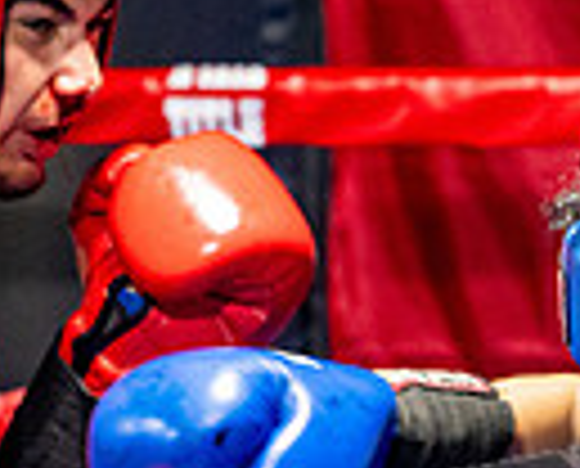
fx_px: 5854
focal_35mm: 340
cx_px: 605
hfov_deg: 5.7
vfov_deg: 4.6
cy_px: 559
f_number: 2
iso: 4000
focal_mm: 65
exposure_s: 1/800
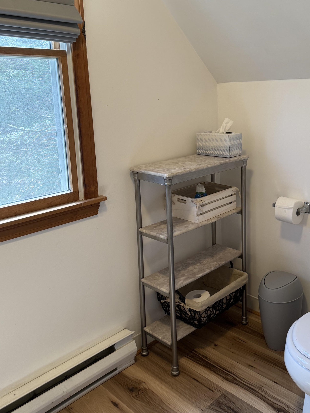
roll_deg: +1.3
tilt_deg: -9.3
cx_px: 191
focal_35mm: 33
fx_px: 394
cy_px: 156
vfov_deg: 54.7
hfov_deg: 42.7
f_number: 1.78
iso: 125
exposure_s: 1/60
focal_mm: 6.76
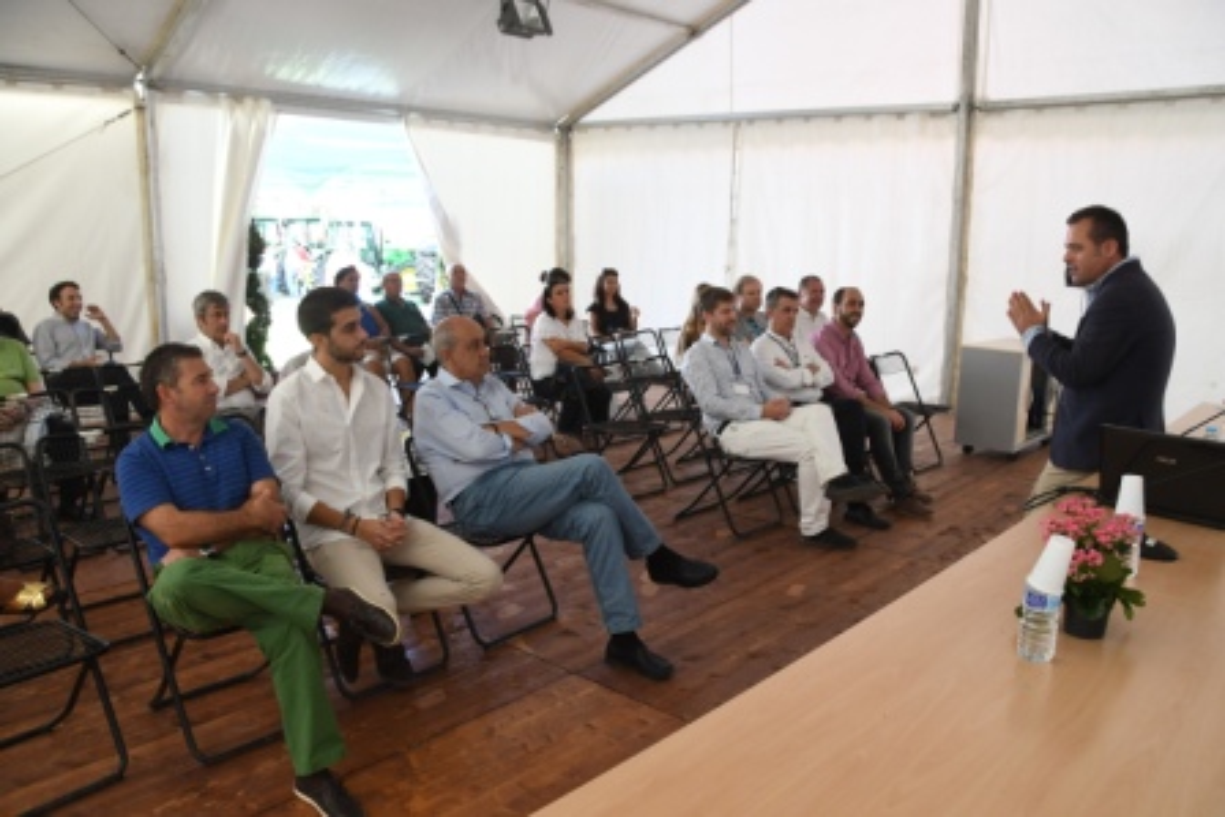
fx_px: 919
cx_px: 612
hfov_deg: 67.4
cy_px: 408
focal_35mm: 27
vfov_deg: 48.0
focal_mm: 18
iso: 1000
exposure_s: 1/200
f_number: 5.6
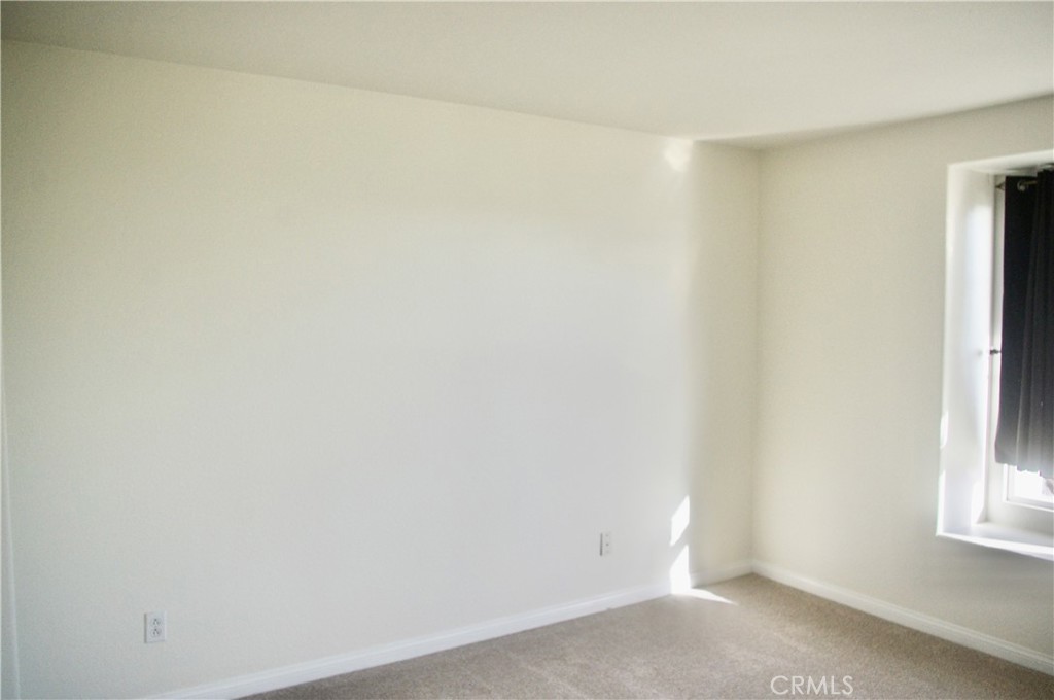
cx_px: 527
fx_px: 789
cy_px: 350
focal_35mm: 27
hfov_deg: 67.4
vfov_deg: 47.8
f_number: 5
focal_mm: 18
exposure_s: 1/250
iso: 400
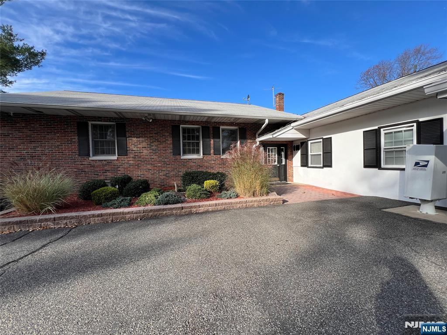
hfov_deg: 106.2
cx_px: 224
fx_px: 168
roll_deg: +1.6
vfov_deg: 89.9
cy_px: 168
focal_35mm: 13
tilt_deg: -1.4
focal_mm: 1.57
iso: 32
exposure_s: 1/622
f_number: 1.8
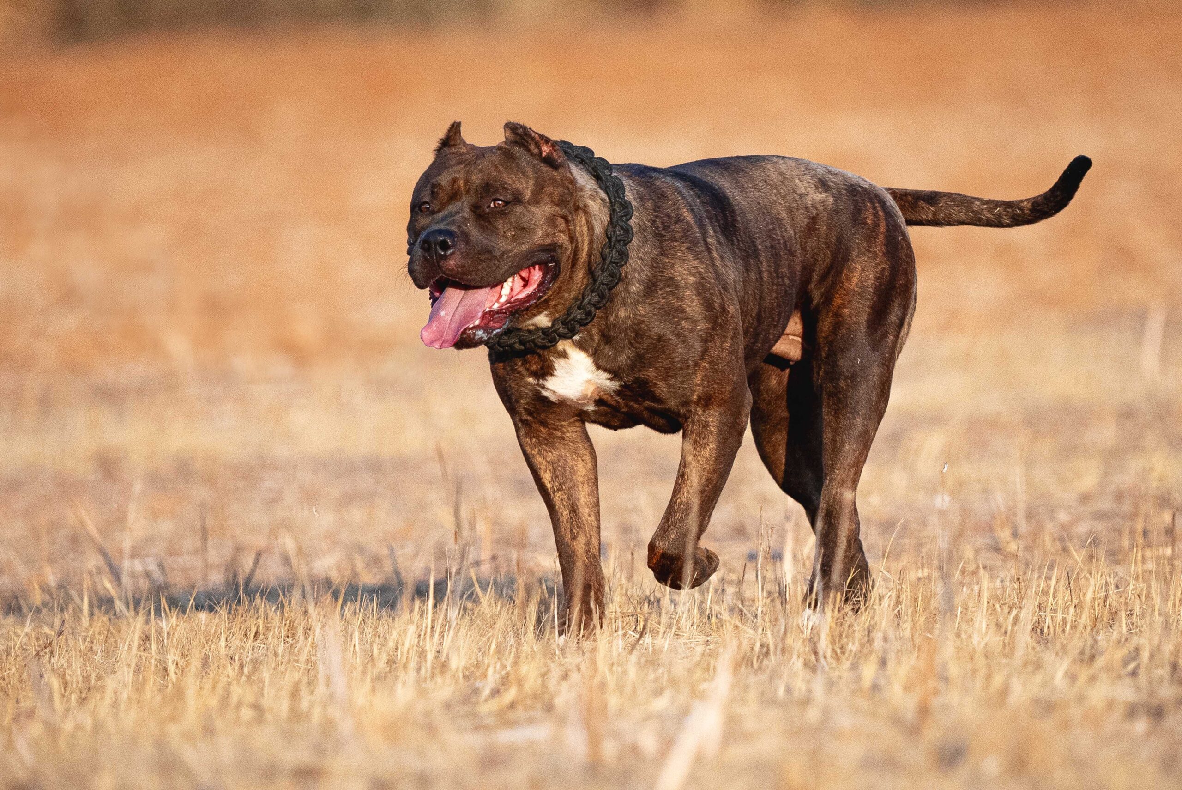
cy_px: 395
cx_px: 591
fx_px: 14638
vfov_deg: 3.1
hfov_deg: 4.6
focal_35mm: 446
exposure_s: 1/8000
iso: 2500
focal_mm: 445.6
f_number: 6.3
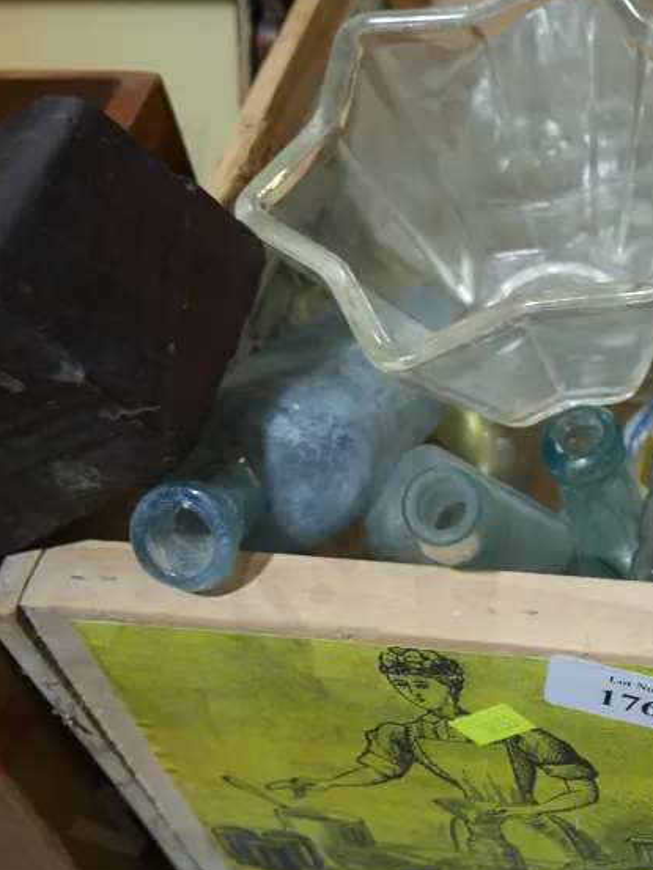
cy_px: 211
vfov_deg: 30.2
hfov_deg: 22.8
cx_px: 577
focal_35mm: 63
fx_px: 1584
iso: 200
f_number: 4
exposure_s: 1/60
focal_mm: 17
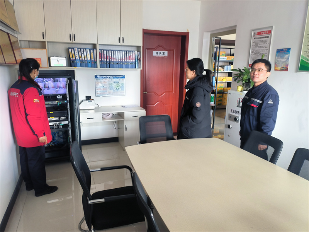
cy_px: 116
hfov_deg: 69.4
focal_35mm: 25
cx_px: 154
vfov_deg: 54.9
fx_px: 223
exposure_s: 1/50
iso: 371
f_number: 1.79
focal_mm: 4.71
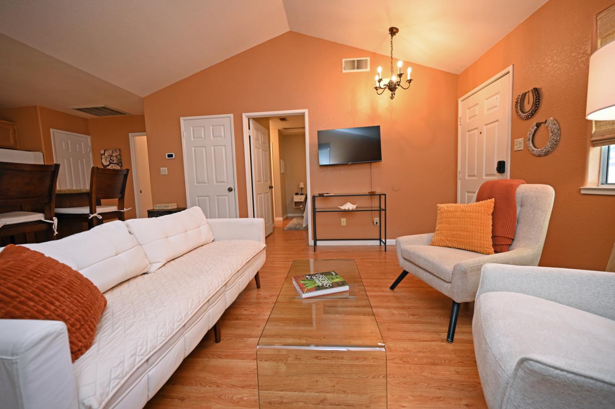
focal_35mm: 14
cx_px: 308
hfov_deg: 104.3
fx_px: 239
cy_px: 204
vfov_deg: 81.1
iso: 1100
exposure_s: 1/60
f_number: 4
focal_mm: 14
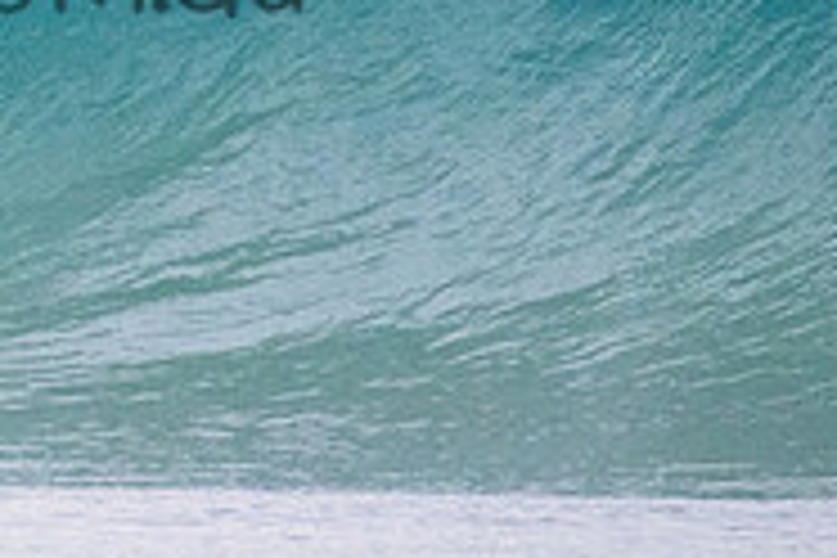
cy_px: -92
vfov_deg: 0.6
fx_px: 57865
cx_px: -171
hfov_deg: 0.8
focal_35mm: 2489
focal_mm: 800
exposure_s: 1/320
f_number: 11
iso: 9000
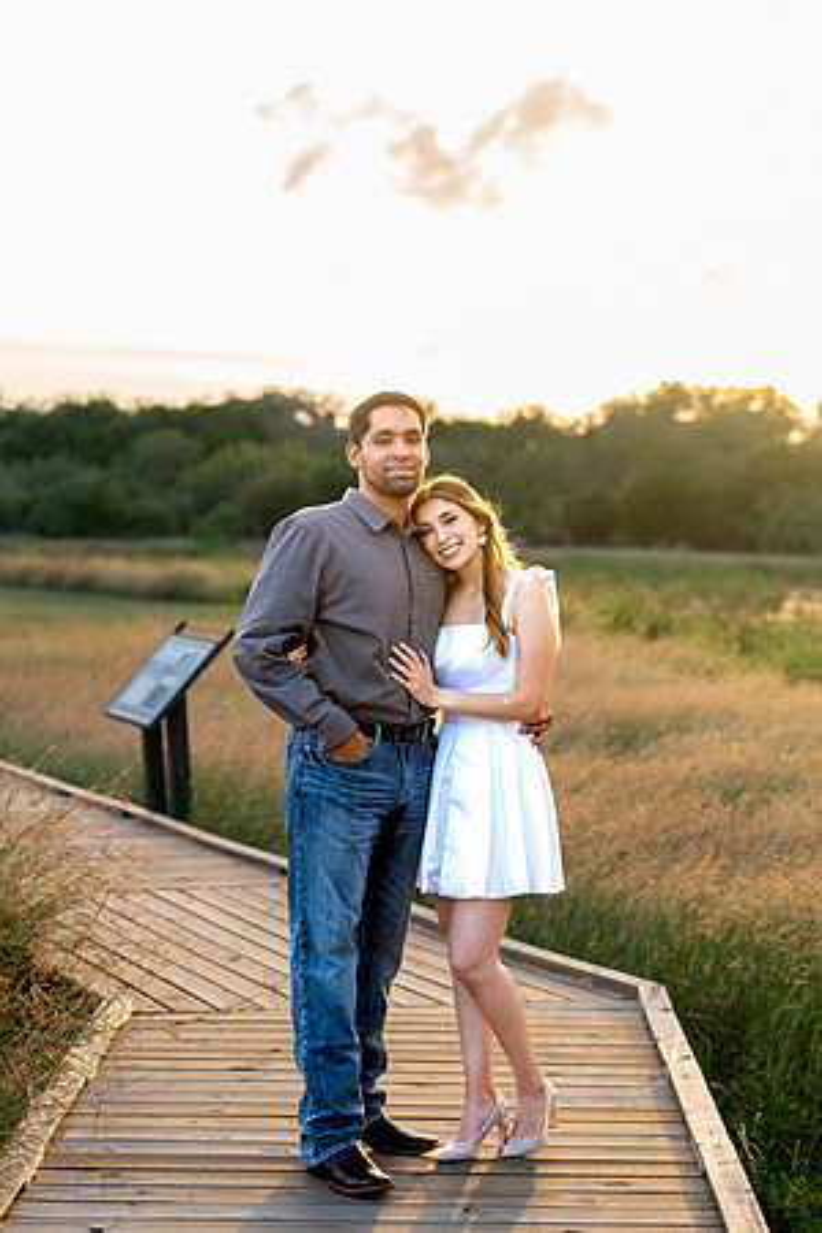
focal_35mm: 75
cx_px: 411
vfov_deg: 27.0
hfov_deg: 18.2
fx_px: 2569
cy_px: 616
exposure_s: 1/640
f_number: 2
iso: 200
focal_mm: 50
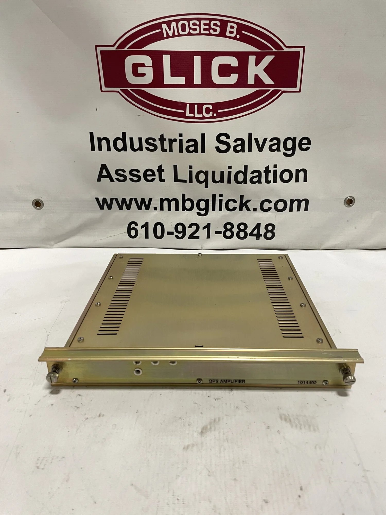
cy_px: 258
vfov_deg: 67.3
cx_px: 193
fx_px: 387
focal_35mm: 26
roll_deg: +0.3
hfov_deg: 53.1
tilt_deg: -24.0
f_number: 1.6
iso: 160
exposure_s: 1/60
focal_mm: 4.2
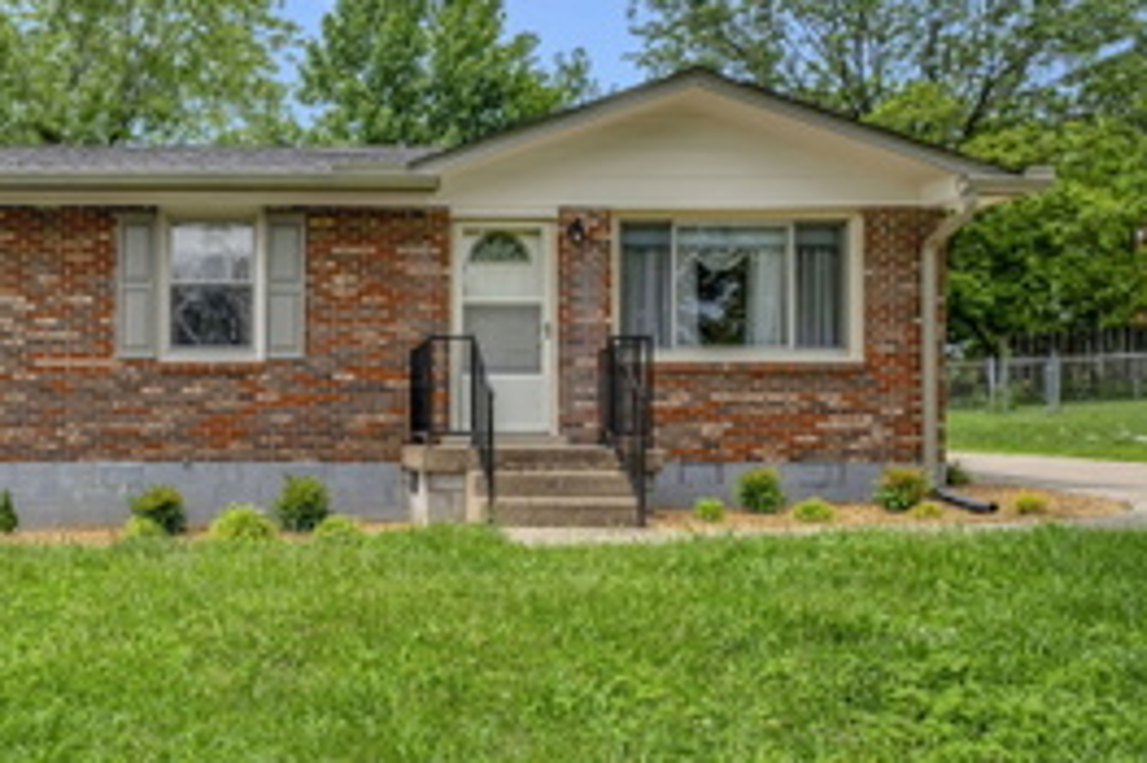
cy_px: 438
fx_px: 1019
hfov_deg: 55.9
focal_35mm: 32
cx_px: 288
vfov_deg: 41.0
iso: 200
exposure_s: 1/160
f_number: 8
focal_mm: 13.8
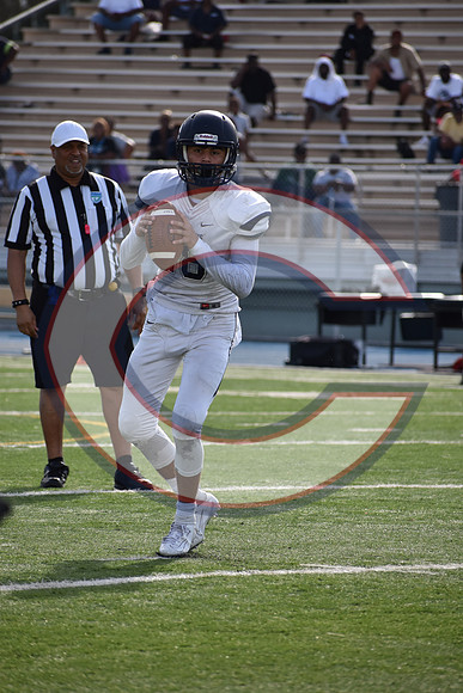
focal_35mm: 330
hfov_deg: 4.2
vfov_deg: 6.2
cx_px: 232
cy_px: 346
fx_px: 6362
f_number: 5.6
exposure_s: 1/1250
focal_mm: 220
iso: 400
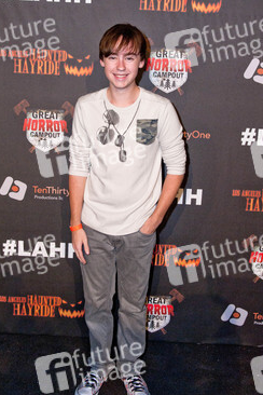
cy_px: 206
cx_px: 122
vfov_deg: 54.4
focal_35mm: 35
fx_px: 384
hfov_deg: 37.8
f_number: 4.5
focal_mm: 32
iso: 400
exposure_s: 1/400
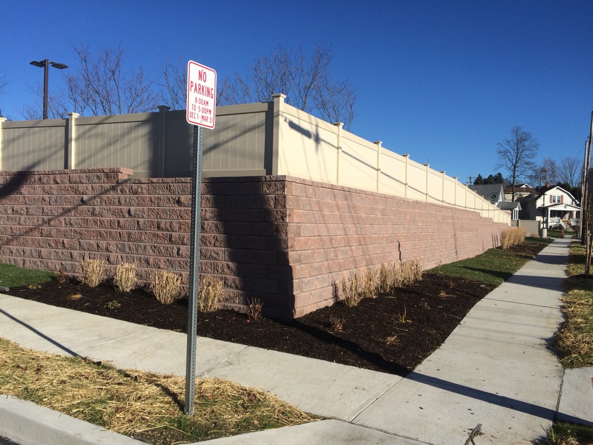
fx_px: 497
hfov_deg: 61.7
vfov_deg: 48.2
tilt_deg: -0.1
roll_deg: -0.4
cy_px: 222
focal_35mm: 29
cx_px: 296
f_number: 2.2
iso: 32
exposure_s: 1/2933
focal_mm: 4.15
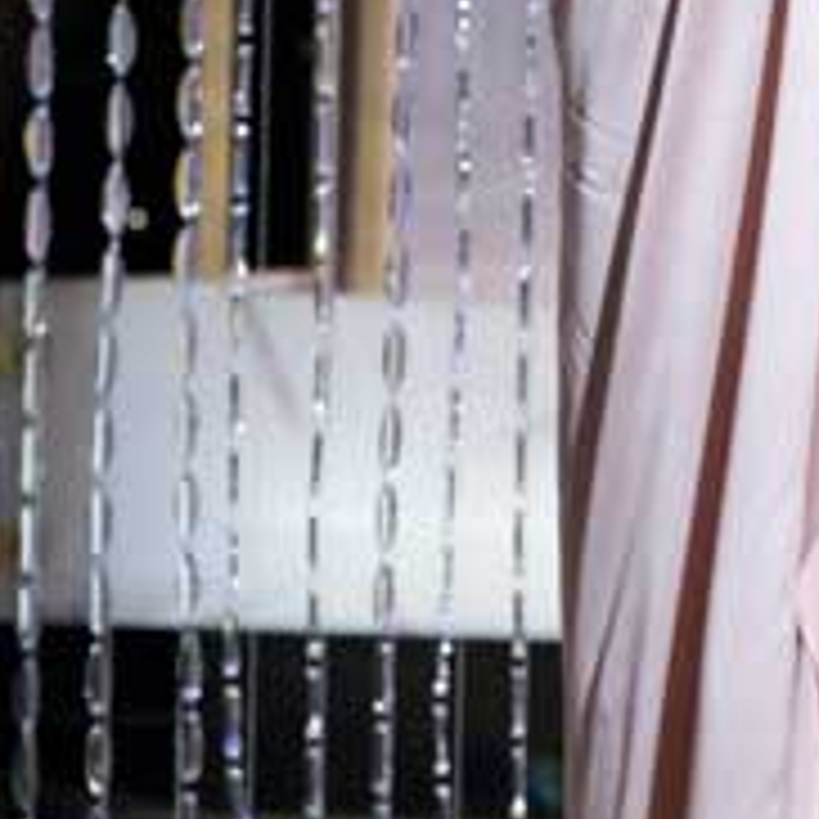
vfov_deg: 1.2
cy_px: -97
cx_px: 860
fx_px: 37582
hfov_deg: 1.2
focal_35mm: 1404
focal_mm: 400
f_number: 4
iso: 5000
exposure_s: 1/200
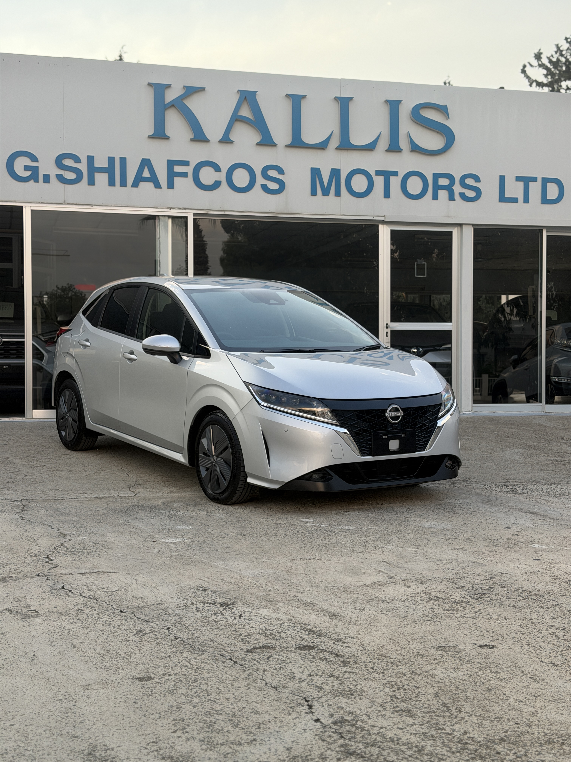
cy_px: 381
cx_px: 286
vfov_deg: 39.7
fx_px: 1056
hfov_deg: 30.3
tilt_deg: -0.4
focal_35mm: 48
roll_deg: +0.2
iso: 80
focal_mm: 6.76
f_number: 1.78
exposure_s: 1/516
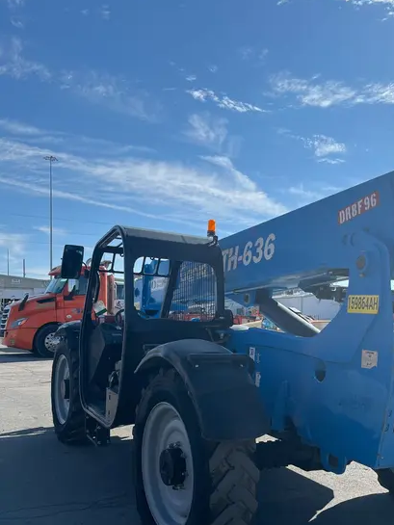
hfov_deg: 40.2
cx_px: 264
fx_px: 531
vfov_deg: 52.0
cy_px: 332
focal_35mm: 35
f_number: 1.6
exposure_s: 1/4149
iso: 50
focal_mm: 5.1
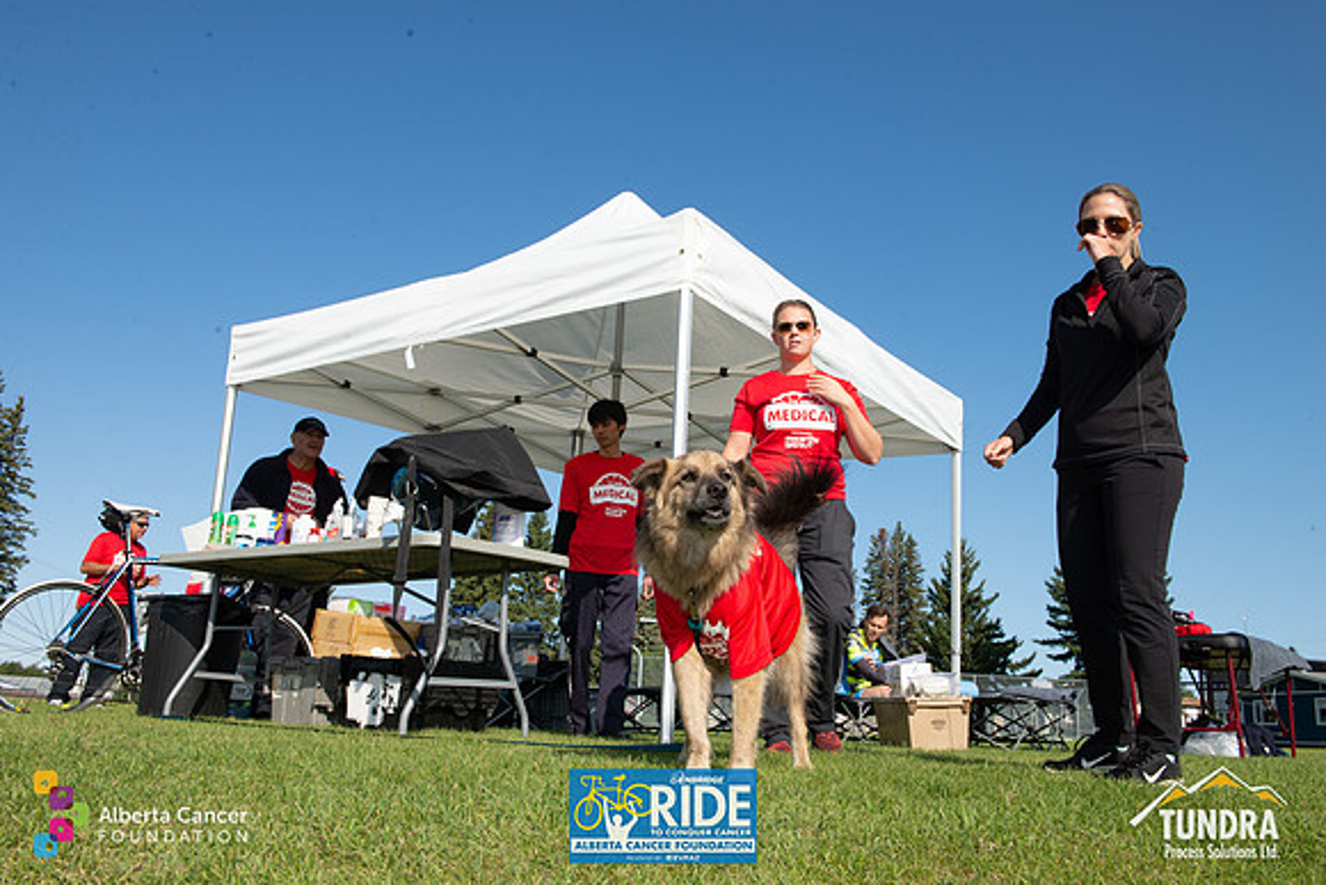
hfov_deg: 60.3
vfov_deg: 42.3
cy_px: 442
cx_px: 663
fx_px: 1142
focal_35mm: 31
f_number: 16
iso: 250
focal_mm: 31
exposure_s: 1/200
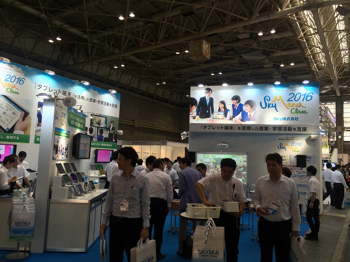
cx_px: 175
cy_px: 131
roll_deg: -2.8
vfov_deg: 48.2
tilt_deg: +3.7
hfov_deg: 61.7
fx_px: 293
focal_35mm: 29
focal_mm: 4.15
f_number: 2.2
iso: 32
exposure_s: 1/40
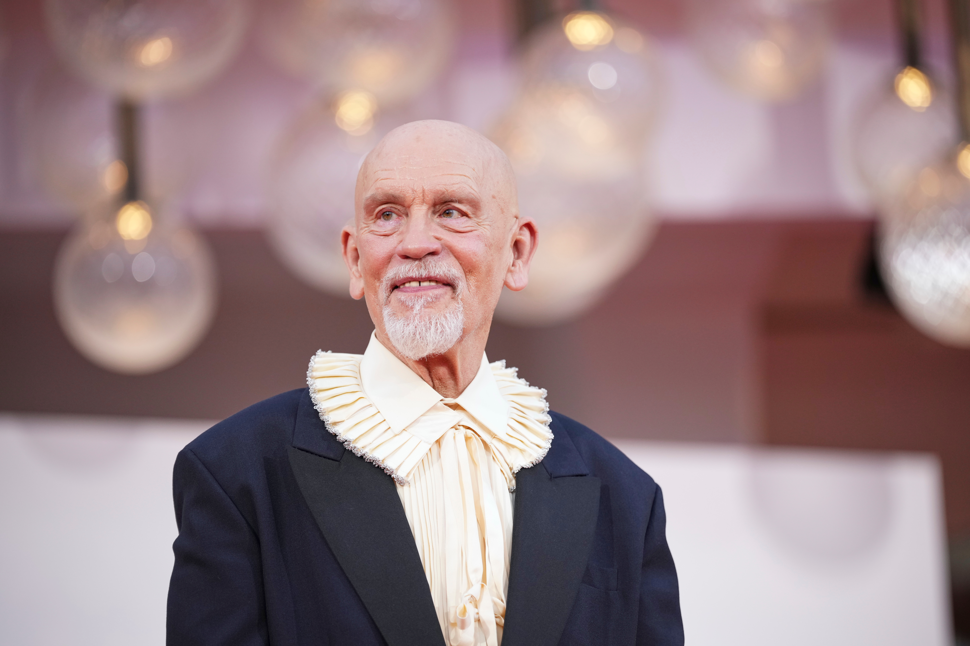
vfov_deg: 8.6
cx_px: 485
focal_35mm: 160
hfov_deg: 12.8
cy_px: 323
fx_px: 4311
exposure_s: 1/800
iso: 800
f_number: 2.8
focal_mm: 160
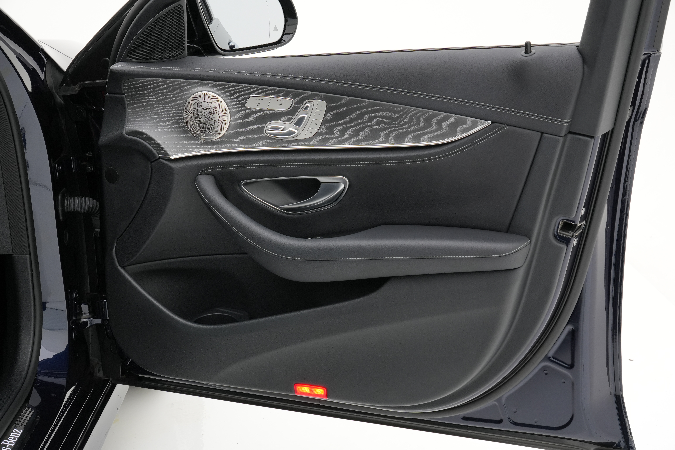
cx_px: 338
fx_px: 984
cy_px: 225
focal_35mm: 52
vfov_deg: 25.8
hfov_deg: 37.9
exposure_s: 1/40
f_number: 8
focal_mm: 35
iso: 500
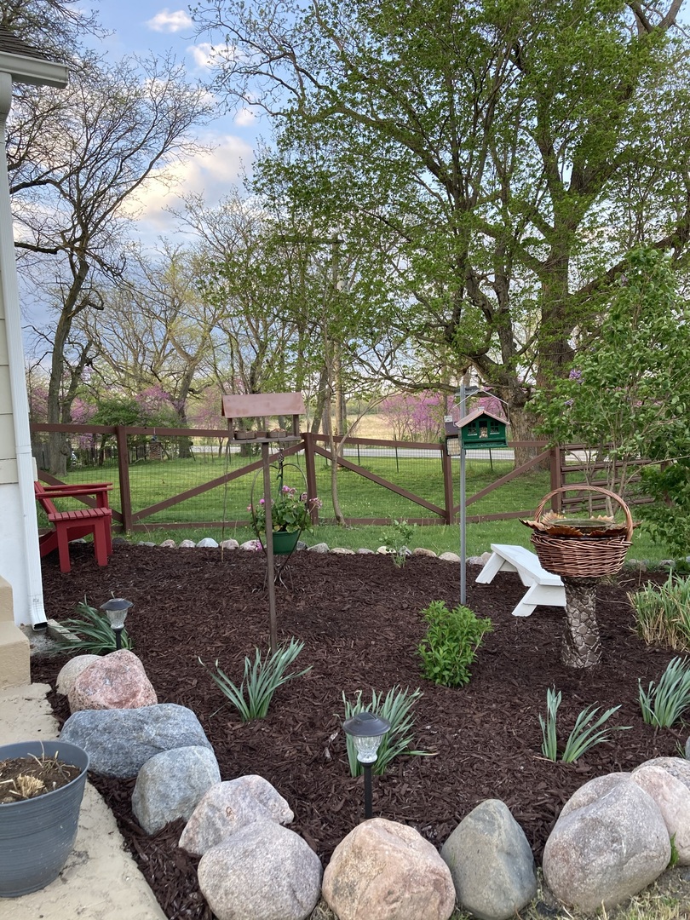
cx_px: 345
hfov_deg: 49.7
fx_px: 744
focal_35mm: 28
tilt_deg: -3.2
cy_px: 460
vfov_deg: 63.4
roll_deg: +4.5
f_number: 1.8
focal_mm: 3.99
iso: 40
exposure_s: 1/121
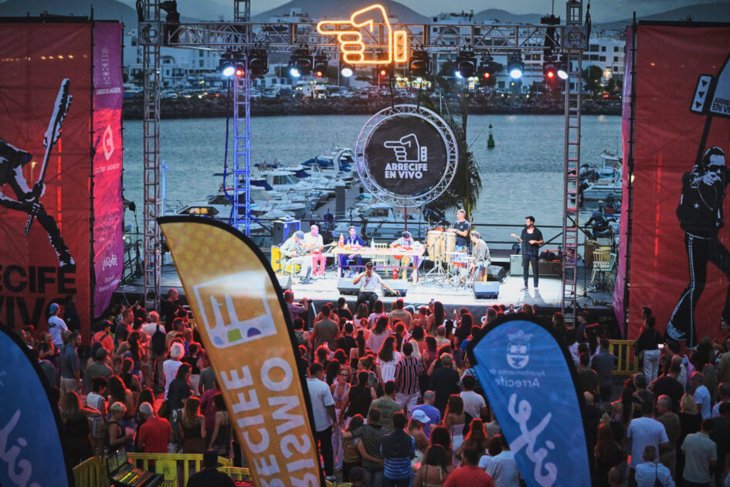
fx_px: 1419
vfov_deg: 19.5
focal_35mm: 70
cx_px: 365
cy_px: 244
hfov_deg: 28.8
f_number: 4
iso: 4000
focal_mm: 70
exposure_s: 1/160
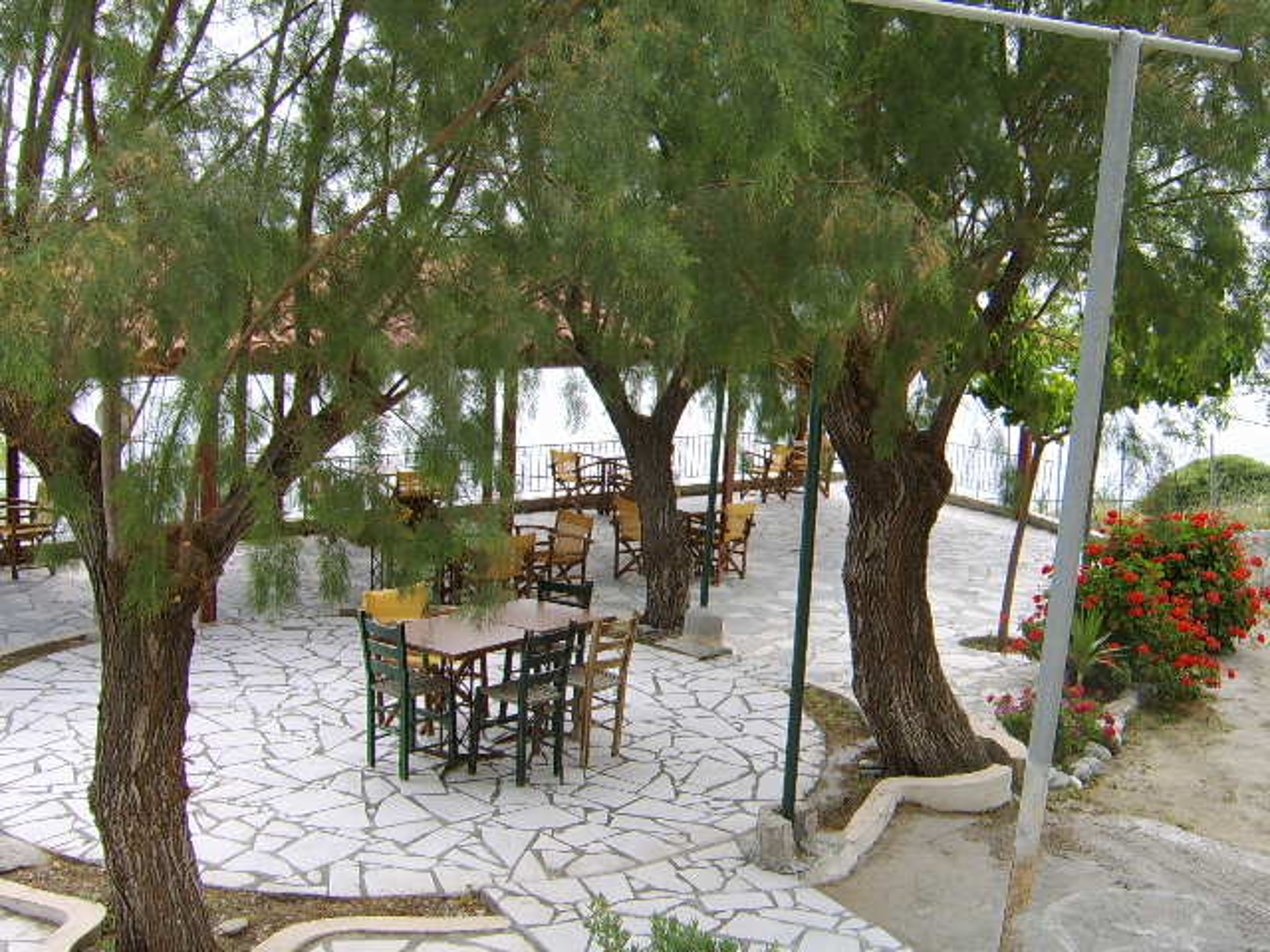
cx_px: 635
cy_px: 476
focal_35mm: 31
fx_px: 1137
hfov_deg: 58.4
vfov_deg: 45.4
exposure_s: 1/148
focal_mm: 8.13
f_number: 5.6
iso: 71
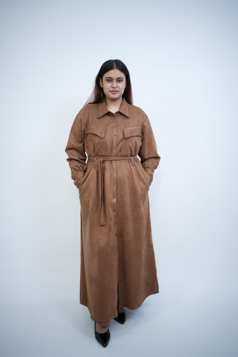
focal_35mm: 35
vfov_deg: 54.4
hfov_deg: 37.9
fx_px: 347
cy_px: 178
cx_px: 119
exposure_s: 1/200
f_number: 1.4
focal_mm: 35
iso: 160
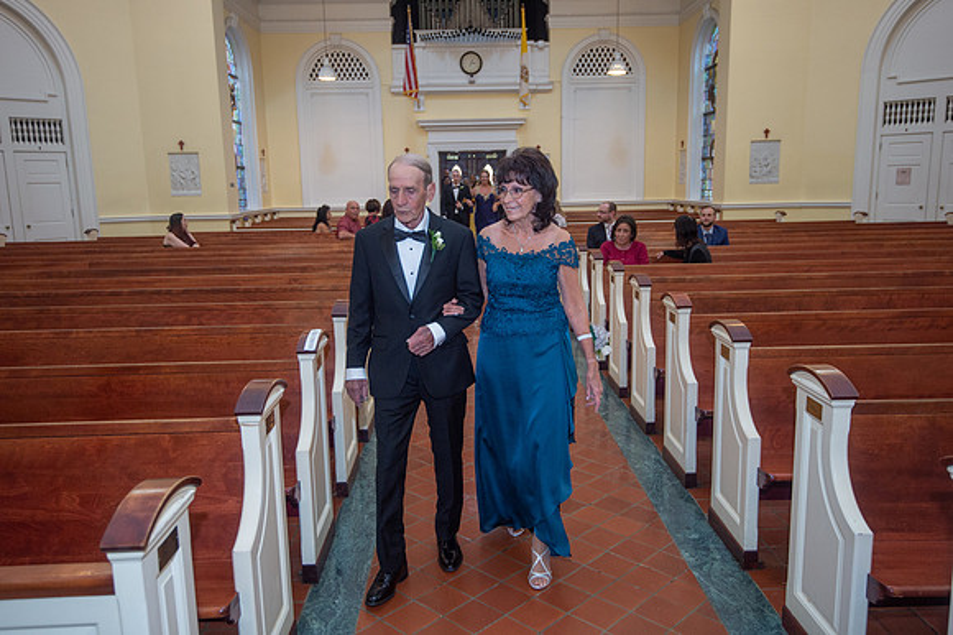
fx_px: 741
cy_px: 318
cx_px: 476
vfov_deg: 46.4
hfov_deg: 65.5
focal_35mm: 28
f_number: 4
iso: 1000
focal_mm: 28
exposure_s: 1/125
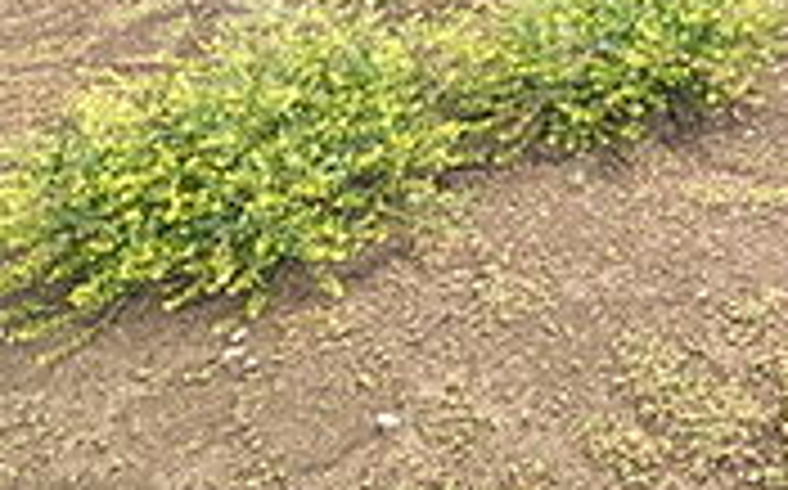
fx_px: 1094
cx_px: 802
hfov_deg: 35.5
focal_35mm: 51
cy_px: -418
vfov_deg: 18.8
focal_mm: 1.83
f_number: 2.2
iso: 50
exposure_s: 1/3106
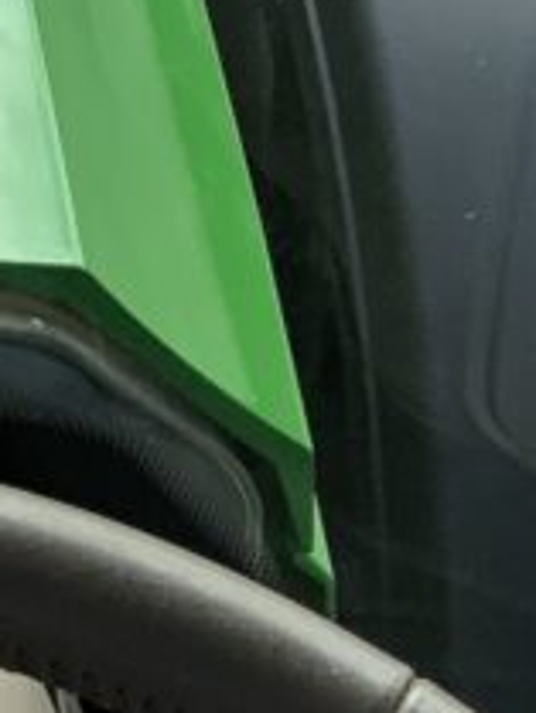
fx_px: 2929
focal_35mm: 142
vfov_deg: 12.8
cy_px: -512
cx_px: -464
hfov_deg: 9.8
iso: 16
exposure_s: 1/580
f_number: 1.8
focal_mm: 3
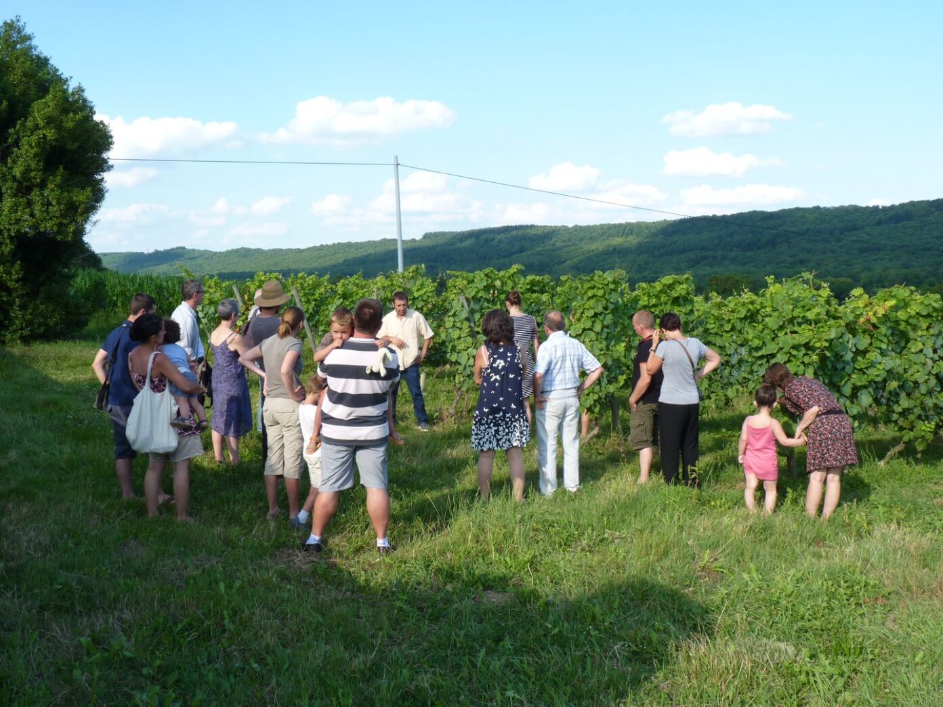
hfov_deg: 54.0
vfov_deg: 41.8
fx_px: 926
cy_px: 354
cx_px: 472
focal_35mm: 34
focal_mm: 6
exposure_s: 1/200
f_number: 4.5
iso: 80
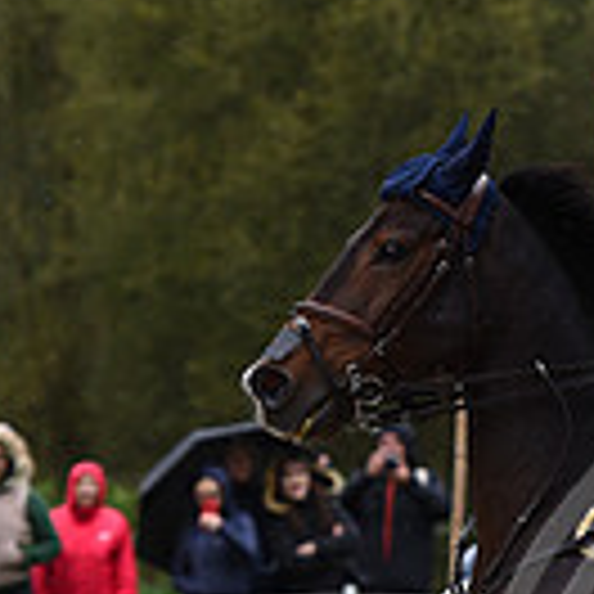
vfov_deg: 3.8
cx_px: 882
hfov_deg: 3.8
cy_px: 724
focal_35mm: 457
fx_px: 8872
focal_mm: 122
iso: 900
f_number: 4.5
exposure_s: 1/1250
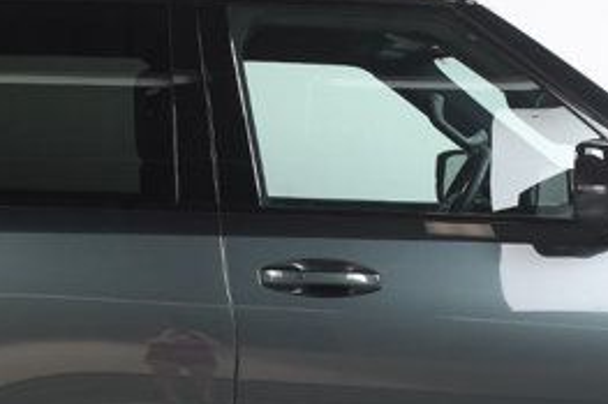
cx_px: 213
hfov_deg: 17.5
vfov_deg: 11.7
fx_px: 1975
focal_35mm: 117
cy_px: 279
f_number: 6.3
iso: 100
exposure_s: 1/160
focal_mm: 20
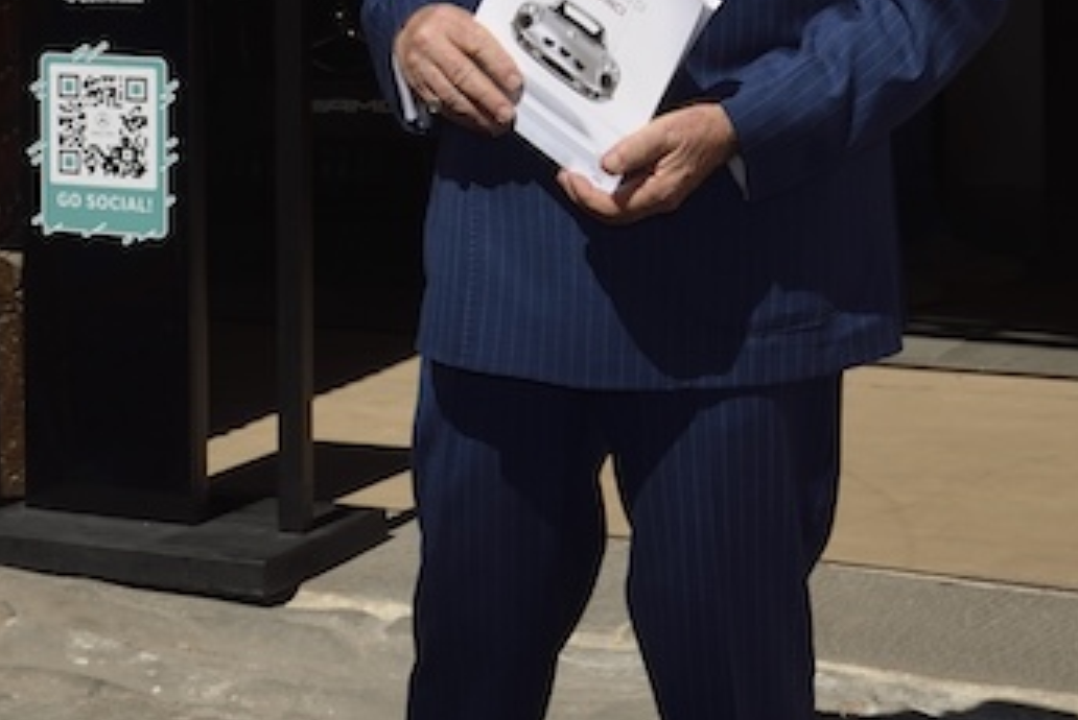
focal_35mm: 122
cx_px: 13
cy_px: 102
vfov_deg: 11.2
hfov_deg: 16.4
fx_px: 3656
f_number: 9.5
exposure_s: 1/180
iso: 100
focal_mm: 35
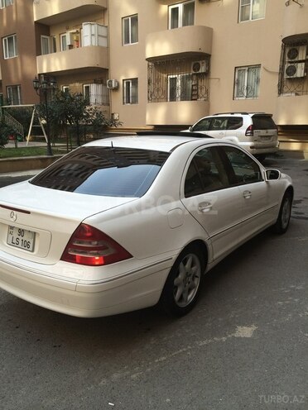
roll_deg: +0.8
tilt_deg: -12.3
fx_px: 344
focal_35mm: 29
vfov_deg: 61.7
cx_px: 154
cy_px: 205
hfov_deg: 48.2
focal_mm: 4.15
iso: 32
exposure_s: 1/247
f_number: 2.2
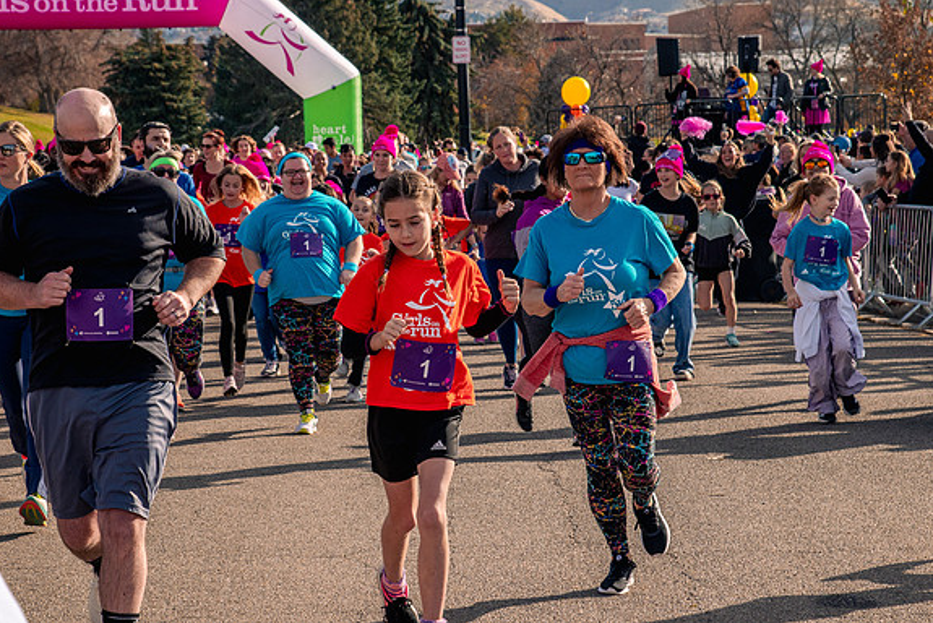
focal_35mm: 115
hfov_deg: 17.8
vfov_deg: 11.9
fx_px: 2982
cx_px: 477
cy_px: 303
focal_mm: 85
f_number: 10
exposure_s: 1/1000
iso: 800
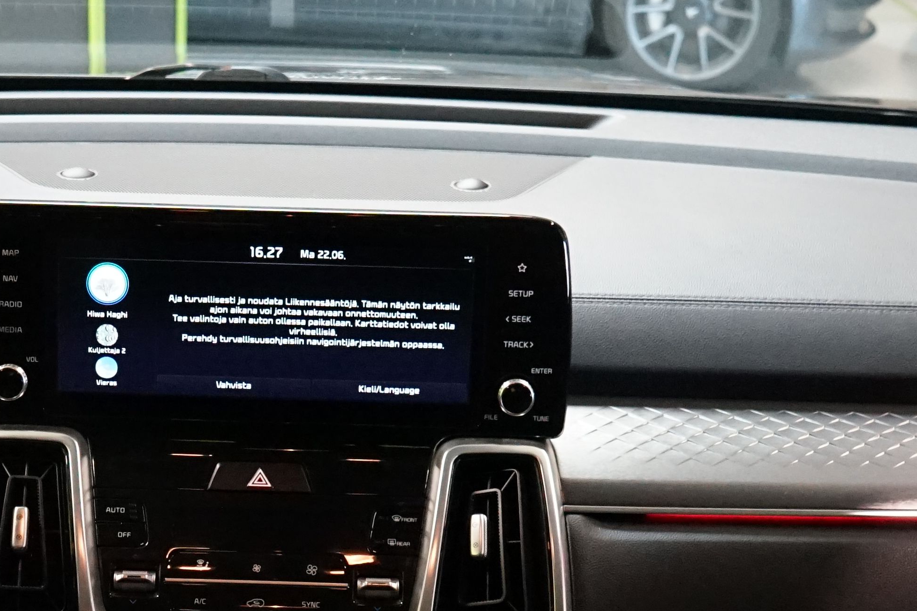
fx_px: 2267
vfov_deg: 15.2
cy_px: 531
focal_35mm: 89
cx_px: 275
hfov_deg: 22.7
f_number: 6.3
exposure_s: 1/30
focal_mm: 29
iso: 5000
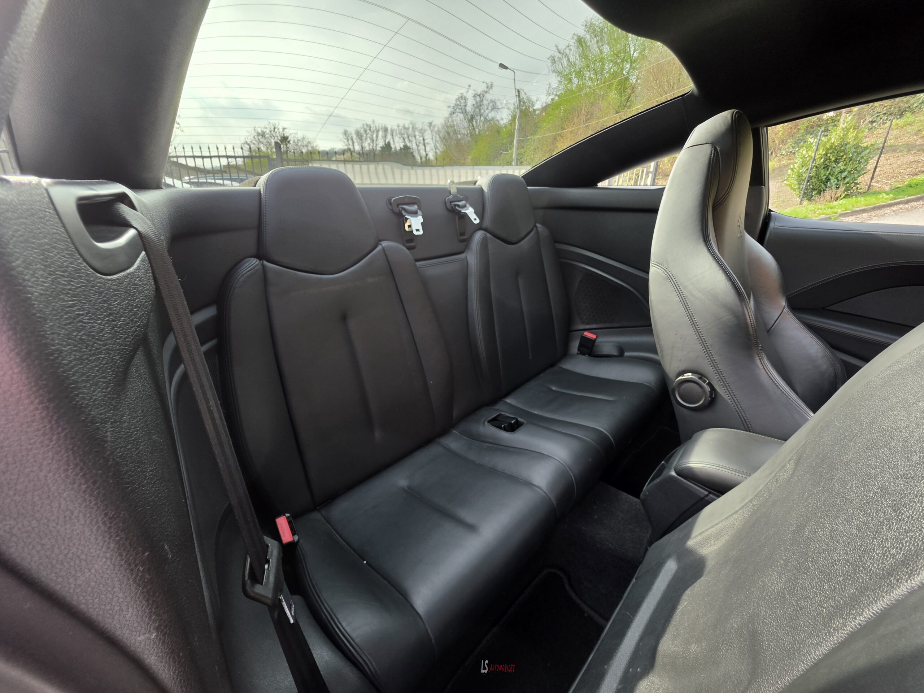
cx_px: 462
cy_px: 346
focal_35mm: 13
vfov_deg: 89.9
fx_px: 347
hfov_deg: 106.2
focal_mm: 2.2
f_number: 1.9
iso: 25
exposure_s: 1/100
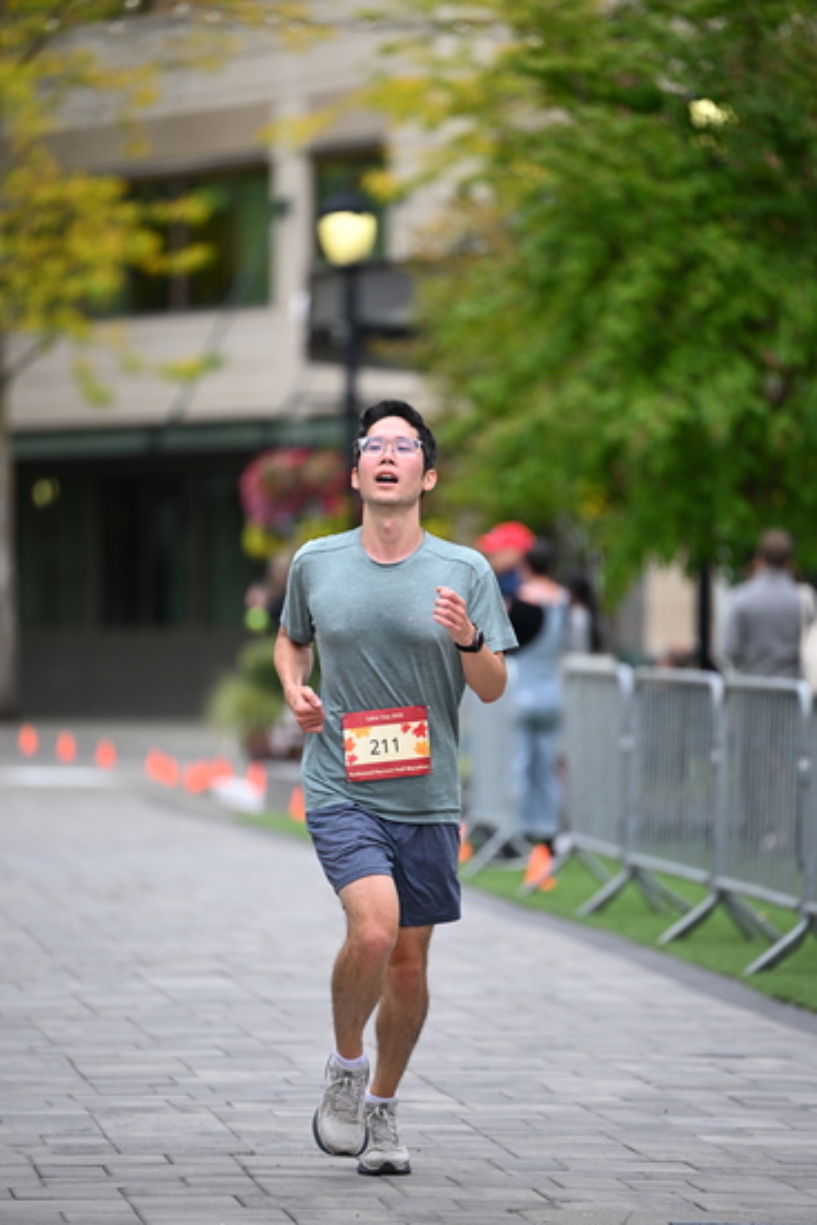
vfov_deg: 10.3
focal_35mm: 200
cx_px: 408
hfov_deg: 6.9
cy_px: 612
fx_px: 6804
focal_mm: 200
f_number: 2.8
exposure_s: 1/2000
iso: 640
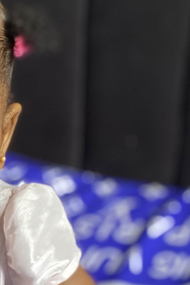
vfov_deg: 22.7
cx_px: -41
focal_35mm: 88
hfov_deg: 15.0
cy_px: 235
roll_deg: +0.9
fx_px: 697
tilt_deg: -28.7
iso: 200
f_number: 1.8
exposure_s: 1/60
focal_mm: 4.25
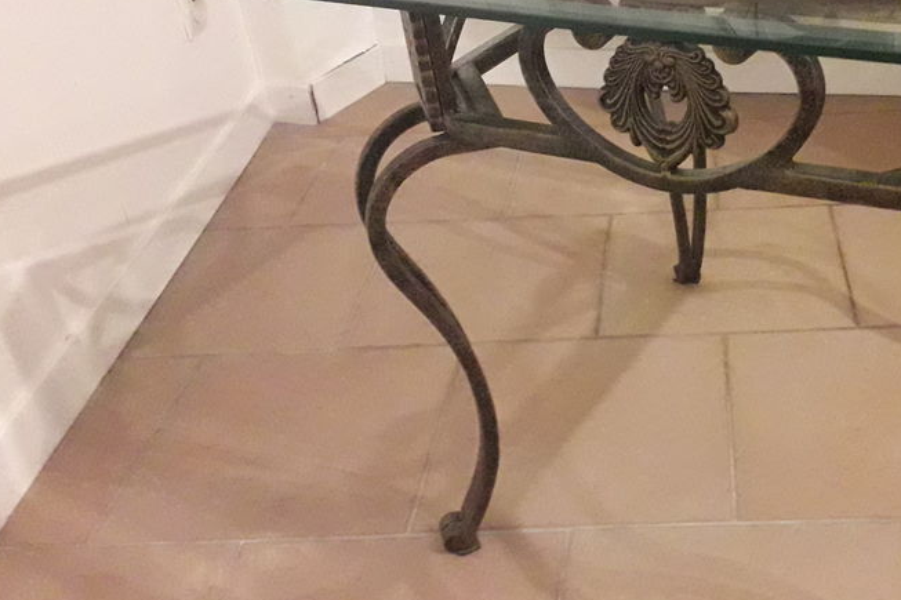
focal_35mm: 43
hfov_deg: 44.2
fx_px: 1076
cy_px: 266
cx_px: 654
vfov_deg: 31.1
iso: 800
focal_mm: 3.6
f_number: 1.9
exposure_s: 1/20
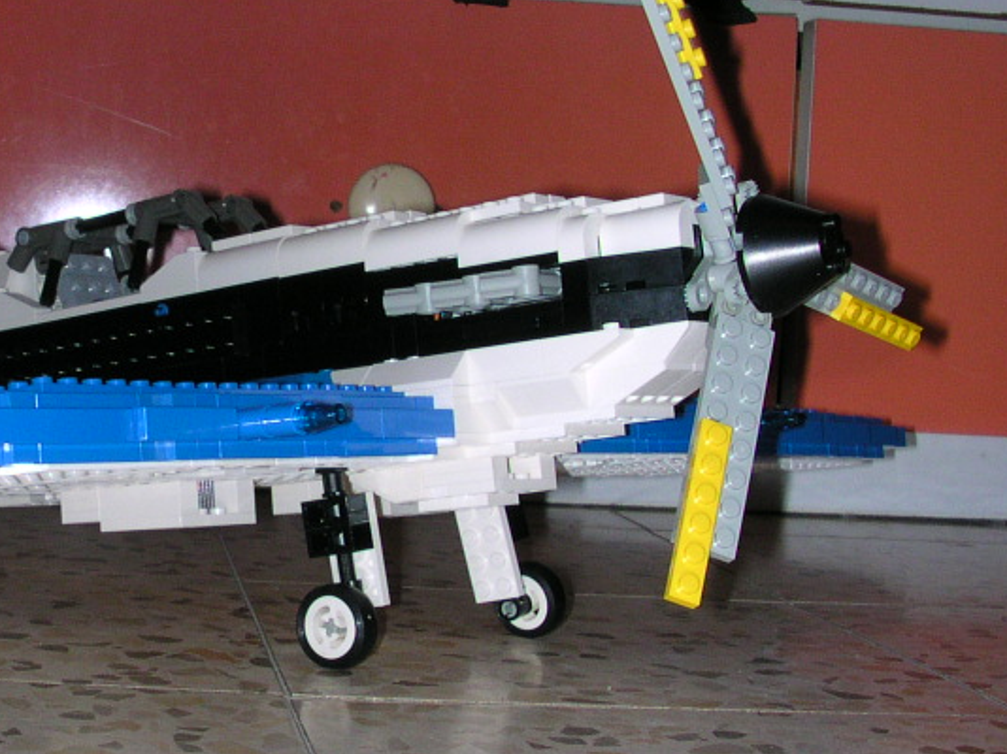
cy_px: 428
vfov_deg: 20.7
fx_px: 2065
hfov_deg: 26.6
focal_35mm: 71
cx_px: 128
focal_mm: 5.6
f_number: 4.5
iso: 100
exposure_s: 1/60
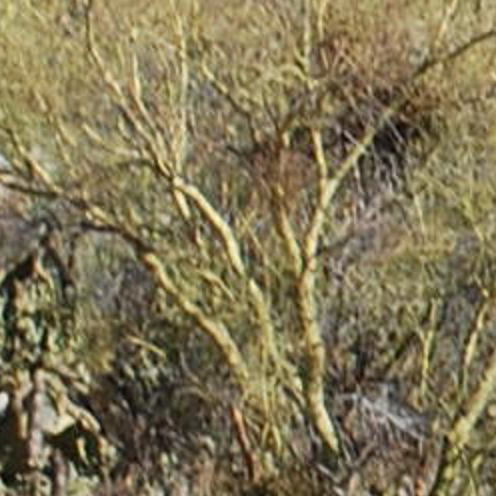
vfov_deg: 2.5
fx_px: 11591
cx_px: 2102
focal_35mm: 715
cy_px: 488
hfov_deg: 2.4
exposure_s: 1/200
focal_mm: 48
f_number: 7.1
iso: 100
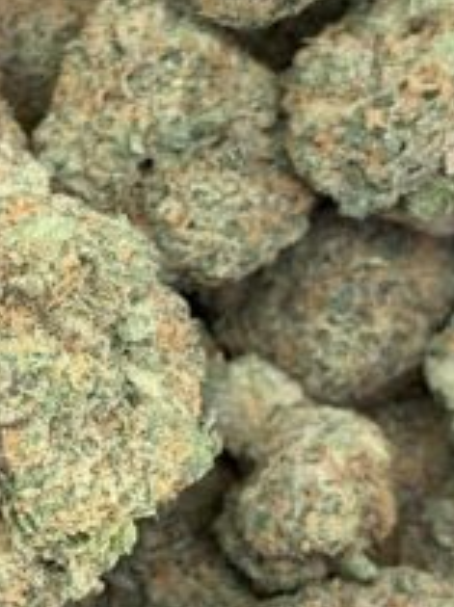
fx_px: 2225
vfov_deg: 15.5
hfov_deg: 11.3
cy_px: 399
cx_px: -168
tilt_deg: -80.7
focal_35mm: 127
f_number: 1.8
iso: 64
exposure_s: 1/120
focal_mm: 4.25
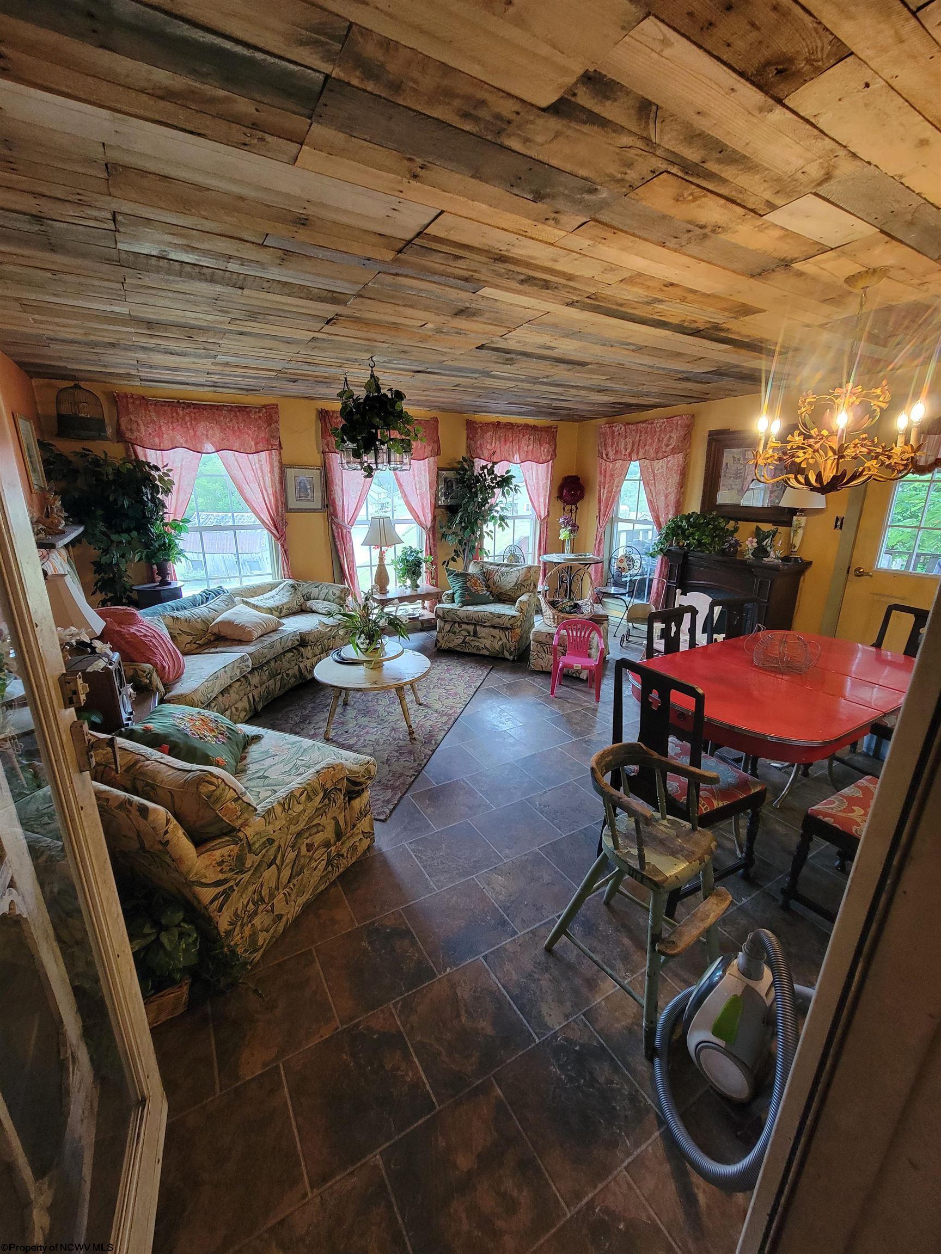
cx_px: 470
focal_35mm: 13
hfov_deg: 89.9
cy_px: 627
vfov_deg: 106.2
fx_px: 471
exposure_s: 1/40
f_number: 2.2
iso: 320
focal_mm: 2.2
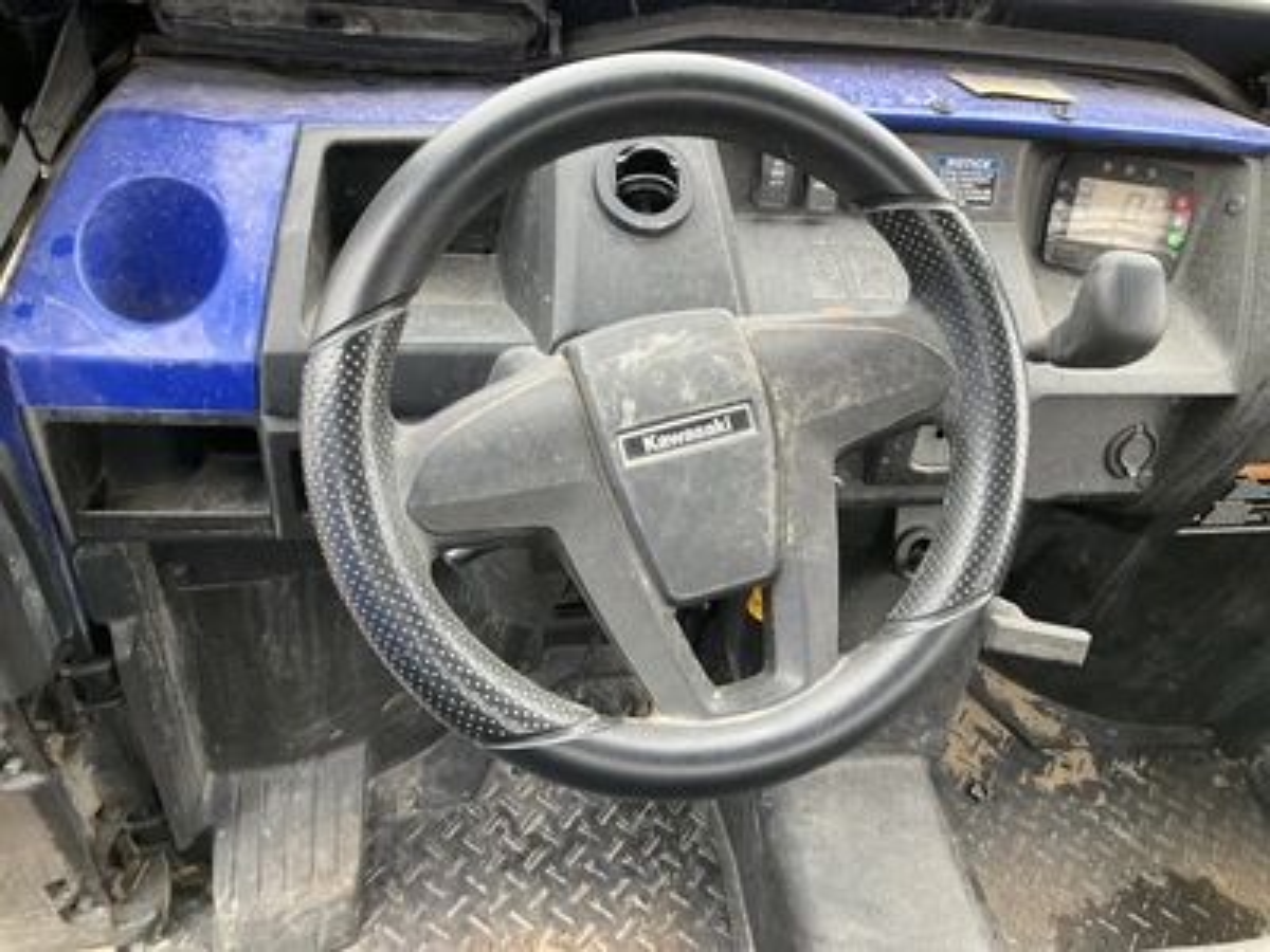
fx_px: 1064
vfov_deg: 48.2
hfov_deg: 61.7
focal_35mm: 29
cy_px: 476
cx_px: 635
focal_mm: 3
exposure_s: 1/68
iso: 64
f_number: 1.8
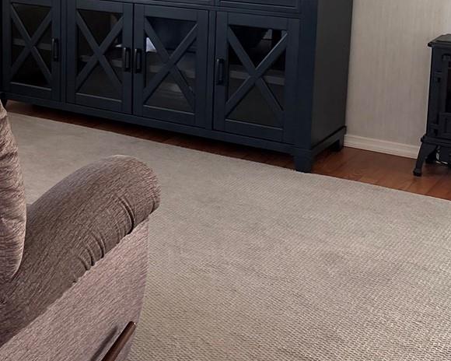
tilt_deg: -9.3
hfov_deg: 25.3
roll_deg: +0.9
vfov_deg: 21.2
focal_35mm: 70
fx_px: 934
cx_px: -37
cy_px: 5
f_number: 1.6
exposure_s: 1/121
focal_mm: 5.96
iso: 125
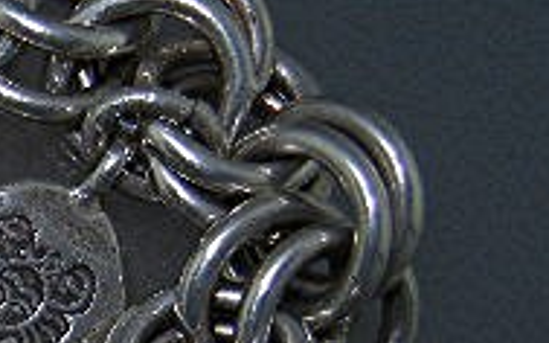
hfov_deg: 15.4
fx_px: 1825
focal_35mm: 122
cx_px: -349
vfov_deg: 10.6
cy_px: 392
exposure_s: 1/30
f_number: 7.2
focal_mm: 6.2
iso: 200
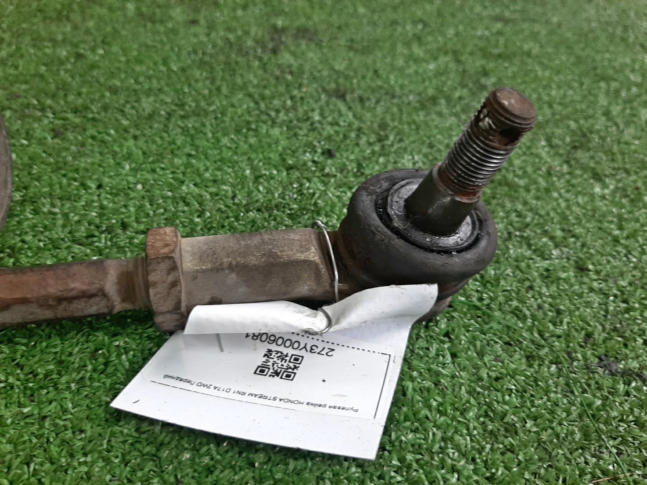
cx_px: 324
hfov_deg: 67.3
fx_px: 486
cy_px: 242
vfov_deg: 53.1
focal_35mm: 26
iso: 53
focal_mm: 3.93
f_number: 1.7
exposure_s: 1/50
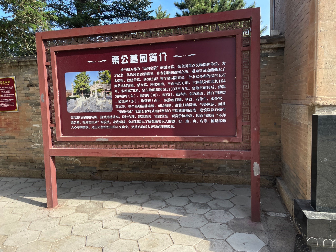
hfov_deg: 67.3
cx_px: 168
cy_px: 126
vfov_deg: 53.1
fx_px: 252
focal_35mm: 26
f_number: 1.6
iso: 32
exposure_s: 1/764
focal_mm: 4.2
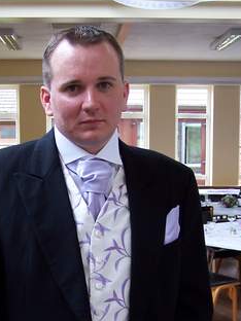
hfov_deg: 18.8
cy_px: 223
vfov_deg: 24.8
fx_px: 724
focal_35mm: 78
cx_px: 75
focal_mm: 6.3
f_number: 2.8
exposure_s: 1/30
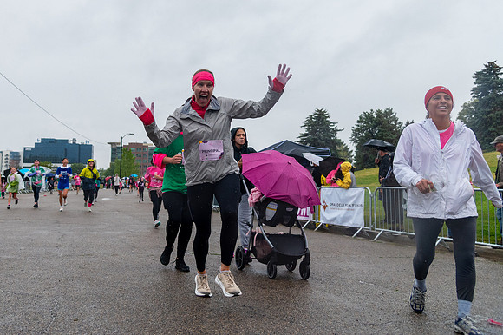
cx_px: 161
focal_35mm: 38
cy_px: 107
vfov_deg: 34.5
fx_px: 532
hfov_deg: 49.6
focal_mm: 28
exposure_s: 1/3200
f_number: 4
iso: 1600
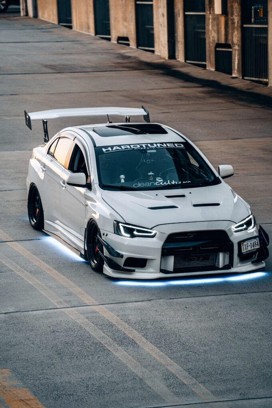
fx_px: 1835
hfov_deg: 8.5
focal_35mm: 162
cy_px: 205
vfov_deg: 12.7
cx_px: 136
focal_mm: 161
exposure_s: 1/100
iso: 640
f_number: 5.6
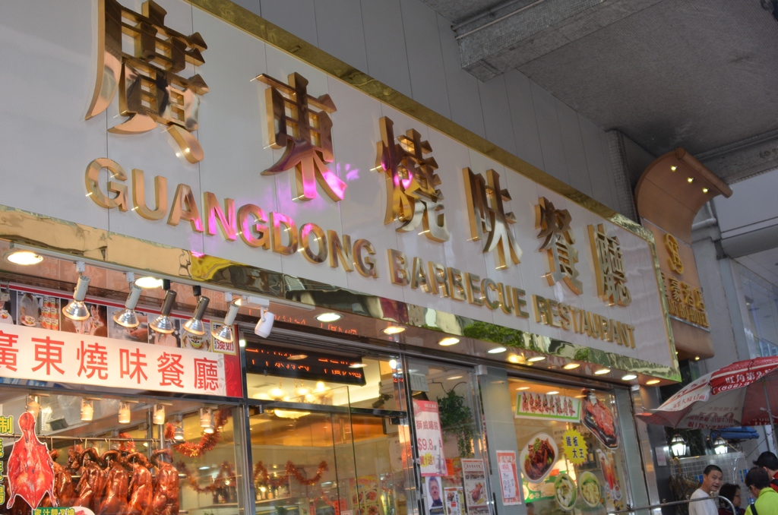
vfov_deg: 31.7
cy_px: 258
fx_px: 906
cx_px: 389
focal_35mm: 42
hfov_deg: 46.5
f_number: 3.5
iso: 400
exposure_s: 1/125
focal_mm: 28
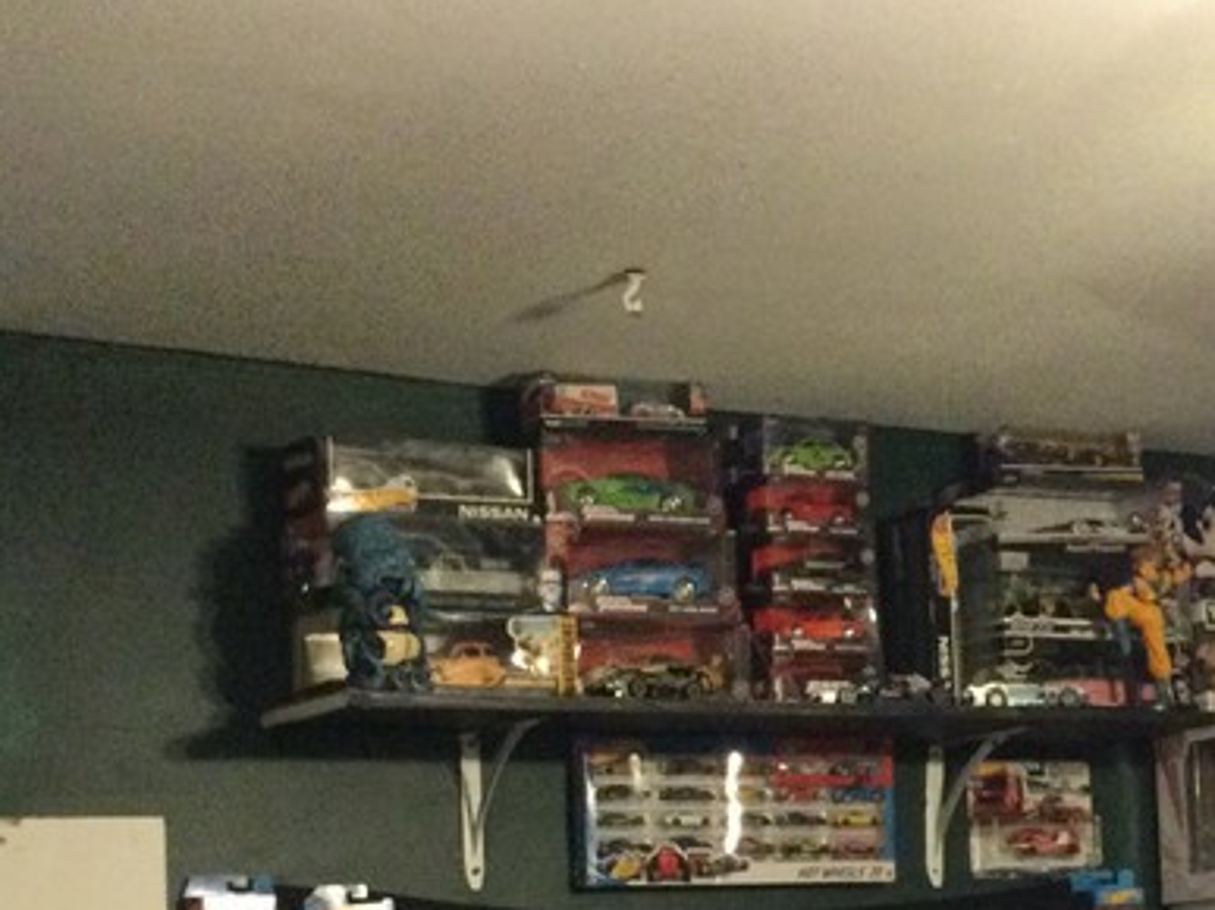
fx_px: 2877
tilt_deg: +3.4
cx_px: 942
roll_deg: +1.1
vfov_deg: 17.6
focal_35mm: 82
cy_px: 888
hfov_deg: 23.5
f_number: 2.4
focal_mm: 3.3
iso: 320
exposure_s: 1/15
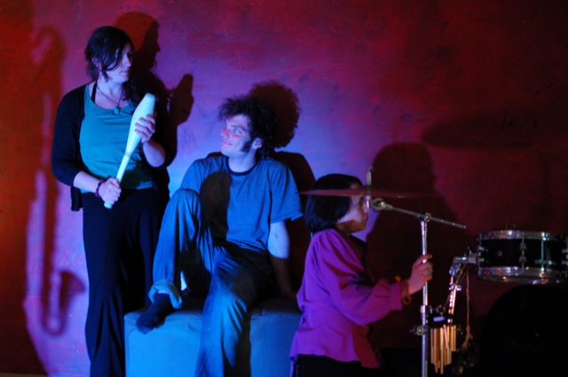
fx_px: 827
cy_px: 188
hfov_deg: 37.9
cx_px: 284
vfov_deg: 25.7
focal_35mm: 52
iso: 1600
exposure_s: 1/15
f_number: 2
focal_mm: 35
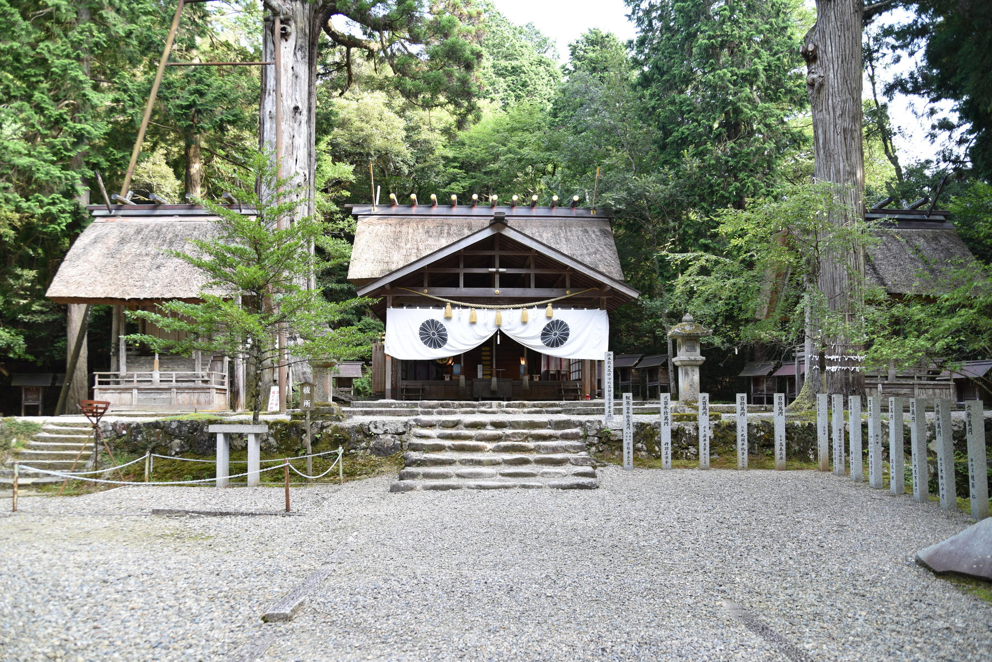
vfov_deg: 42.4
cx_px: 496
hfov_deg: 60.3
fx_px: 854
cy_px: 331
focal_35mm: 31
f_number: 3.5
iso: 100
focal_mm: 31
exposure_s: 1/50
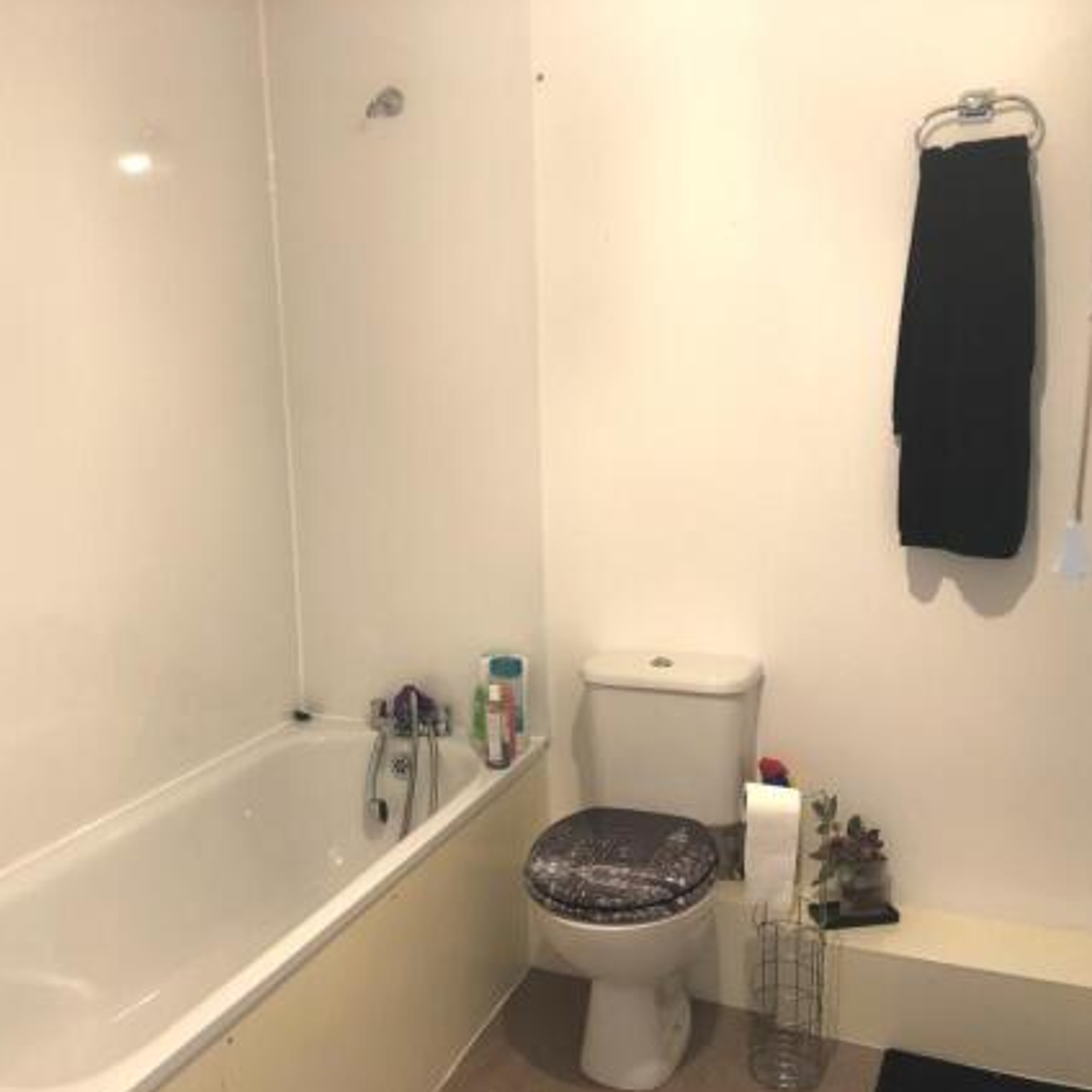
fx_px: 1213
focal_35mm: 34
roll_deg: +2.7
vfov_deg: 48.4
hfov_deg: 48.0
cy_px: 558
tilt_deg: -9.3
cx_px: 416
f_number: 1.8
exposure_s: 1/17
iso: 50
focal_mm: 3.99
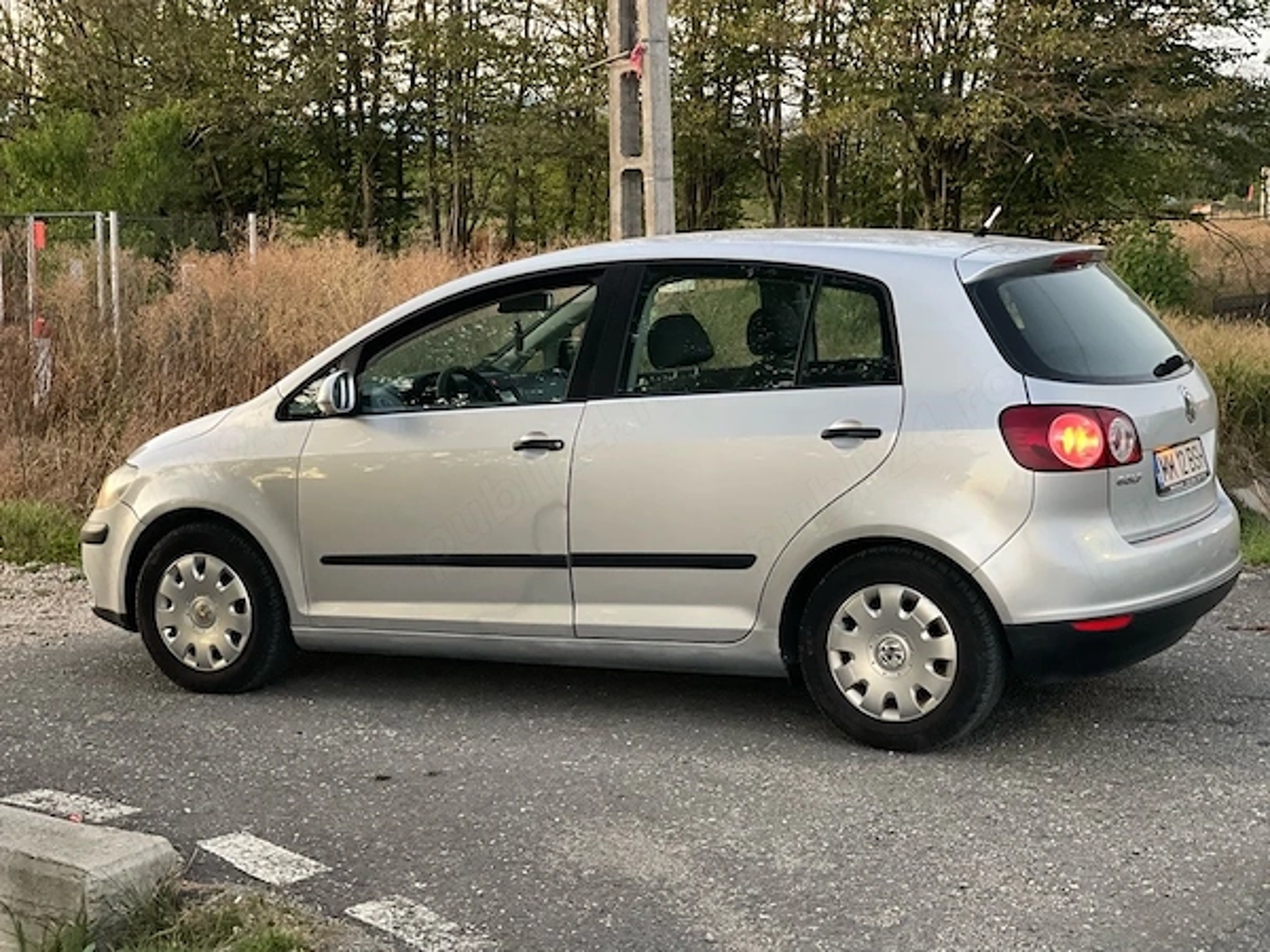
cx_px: 635
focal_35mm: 64
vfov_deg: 22.9
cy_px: 476
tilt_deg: -6.3
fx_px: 2348
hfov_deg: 30.3
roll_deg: +0.3
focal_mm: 7.5
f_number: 2.2
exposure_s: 1/14
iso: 400
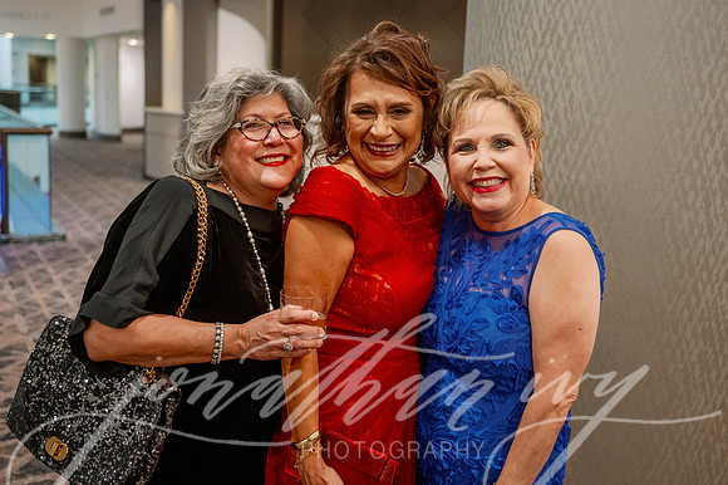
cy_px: 213
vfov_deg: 34.0
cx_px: 364
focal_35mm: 39
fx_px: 792
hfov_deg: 49.4
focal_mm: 35
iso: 3200
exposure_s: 1/200
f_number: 2.8
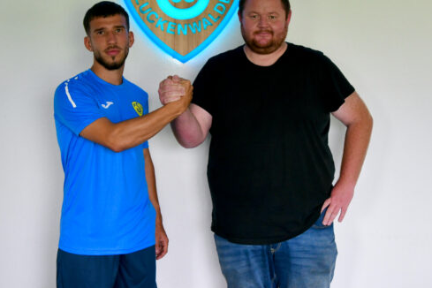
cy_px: 64
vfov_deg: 29.9
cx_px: 183
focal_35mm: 44
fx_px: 528
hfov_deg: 44.4
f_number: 2.8
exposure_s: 1/800
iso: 2000
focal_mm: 28
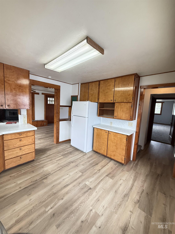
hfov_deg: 85.7
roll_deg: -2.7
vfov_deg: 102.1
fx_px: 94
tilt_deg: -6.7
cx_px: 88
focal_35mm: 14
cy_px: 117
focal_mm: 2.22
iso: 320
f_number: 2.2
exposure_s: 1/120
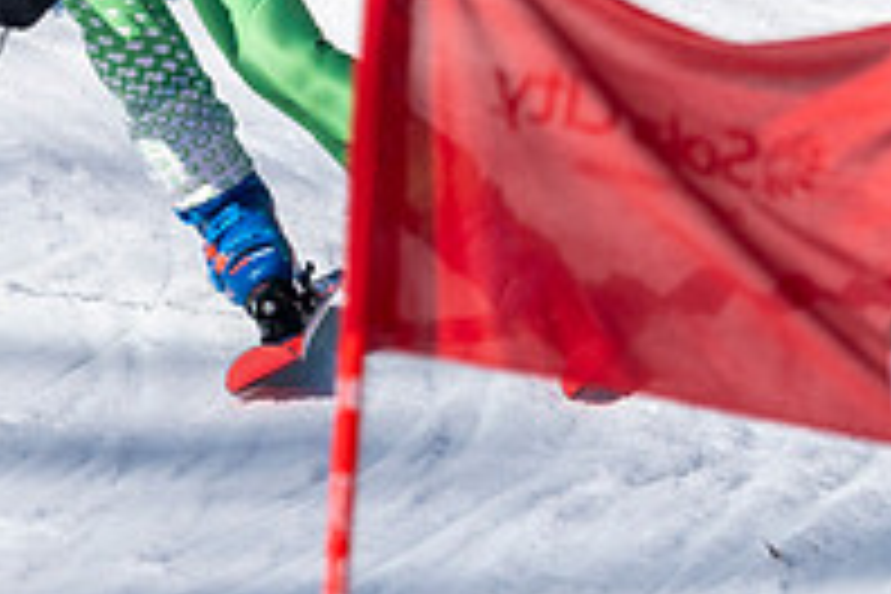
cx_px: 95
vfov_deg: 0.6
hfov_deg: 0.9
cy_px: -35
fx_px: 53778
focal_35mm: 2173
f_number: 8
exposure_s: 1/2000
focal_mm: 560
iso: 500
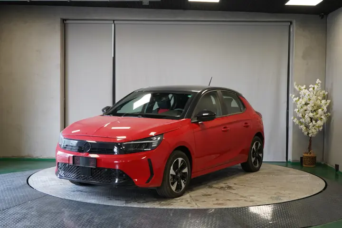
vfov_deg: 26.0
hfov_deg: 38.2
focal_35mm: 52
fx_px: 494
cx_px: 171
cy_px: 114
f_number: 5
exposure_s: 1/160
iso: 2000
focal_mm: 52
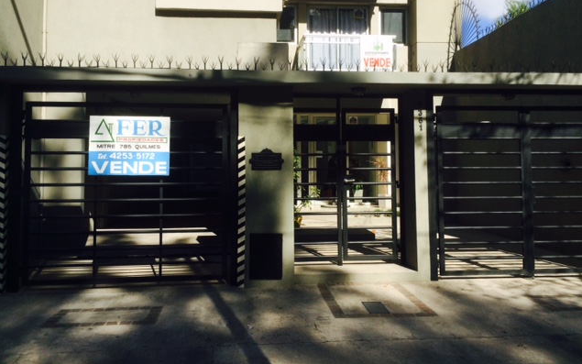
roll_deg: +1.7
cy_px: 145
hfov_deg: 61.2
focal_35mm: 31
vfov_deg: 40.4
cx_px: 291
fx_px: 492
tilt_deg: +3.2
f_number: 2.2
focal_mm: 4.15
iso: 32
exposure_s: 1/2053
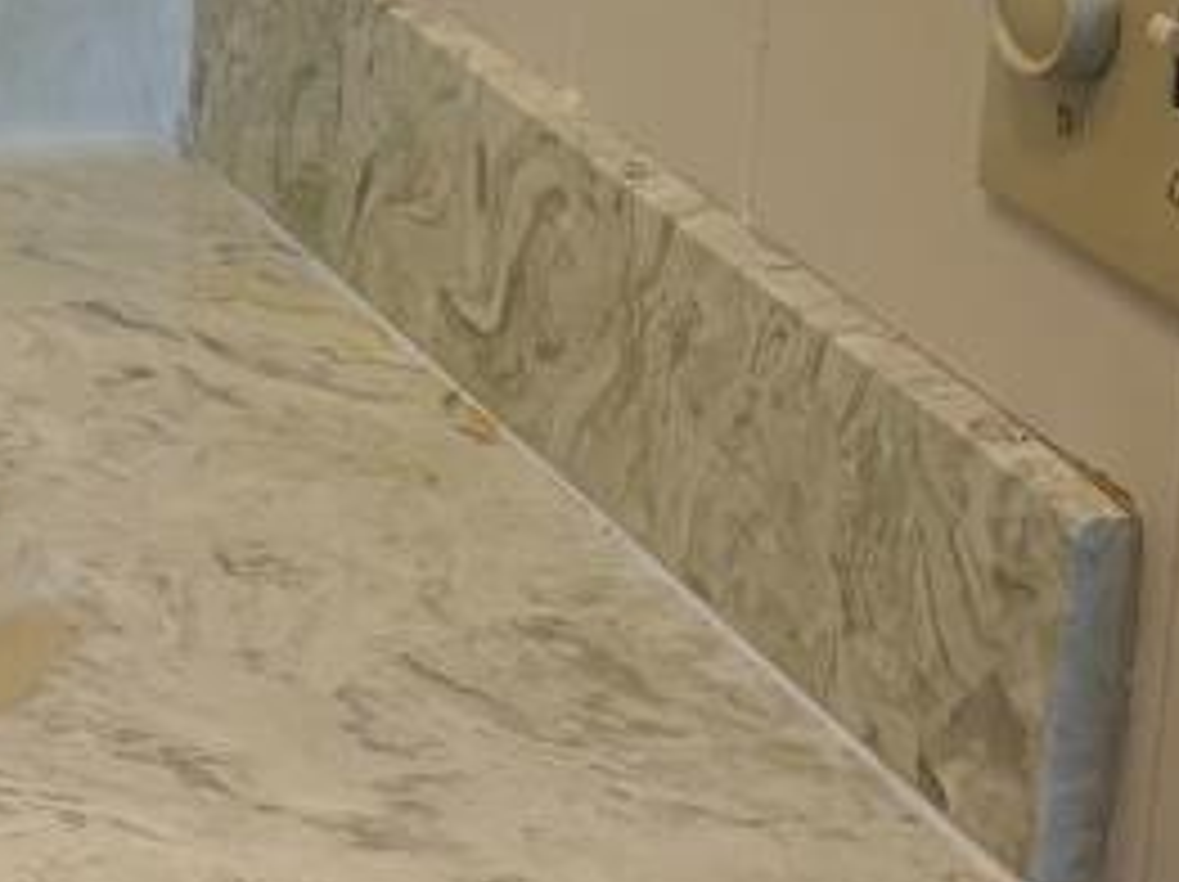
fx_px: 5070
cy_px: -659
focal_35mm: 149
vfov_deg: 9.5
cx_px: -1220
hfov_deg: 11.8
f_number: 1.6
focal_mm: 5.96
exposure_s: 1/120
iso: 100
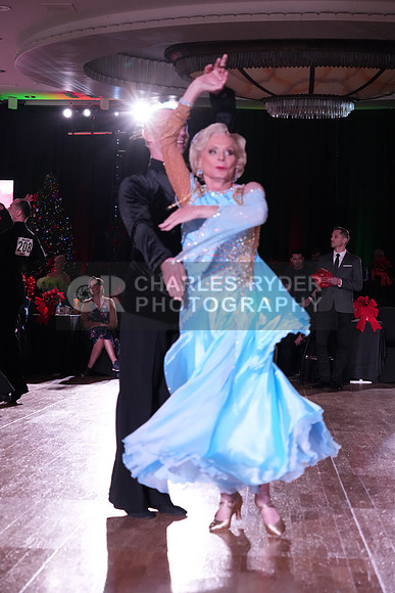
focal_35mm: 70
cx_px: 198
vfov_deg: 28.8
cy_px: 296
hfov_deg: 19.5
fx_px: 1151
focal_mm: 70
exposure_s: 1/320
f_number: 5.6
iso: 5000
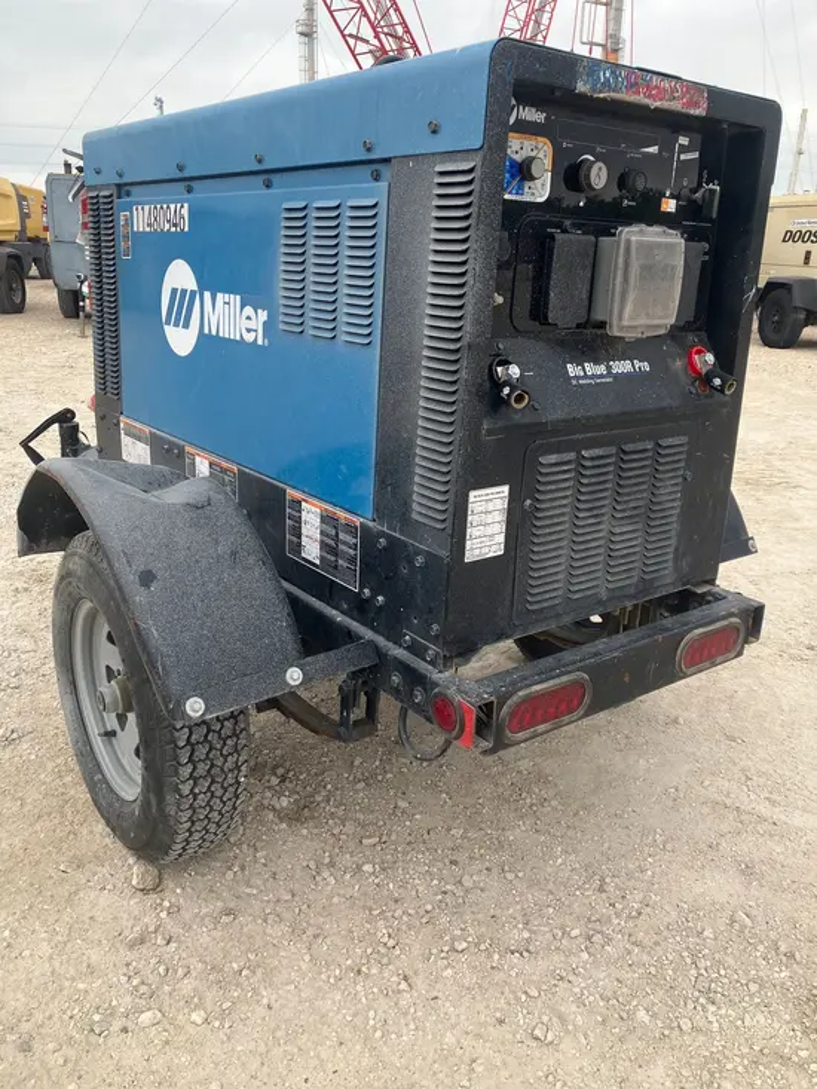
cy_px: 544
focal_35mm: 28
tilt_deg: -18.6
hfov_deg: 49.8
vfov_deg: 63.4
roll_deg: -2.4
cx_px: 408
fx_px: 881
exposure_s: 1/501
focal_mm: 3.99
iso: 32
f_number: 1.8
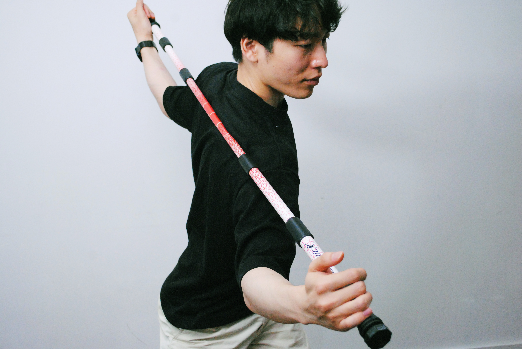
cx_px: 261
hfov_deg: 41.1
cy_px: 174
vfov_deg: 28.2
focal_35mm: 48
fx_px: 697
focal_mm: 32
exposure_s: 1/200
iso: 1600
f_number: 4.8
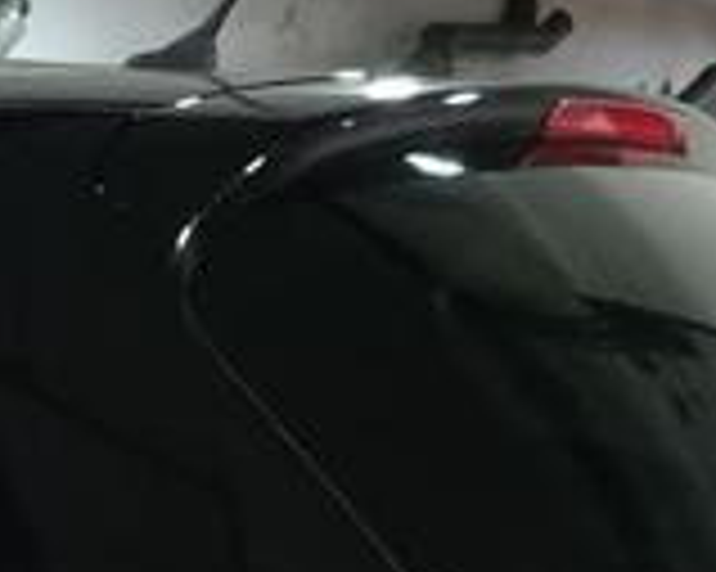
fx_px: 2033
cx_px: -338
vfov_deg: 13.9
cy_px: 1088
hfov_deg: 18.0
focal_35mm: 96
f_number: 1.7
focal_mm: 5.24
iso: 6231
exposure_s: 1/16.7
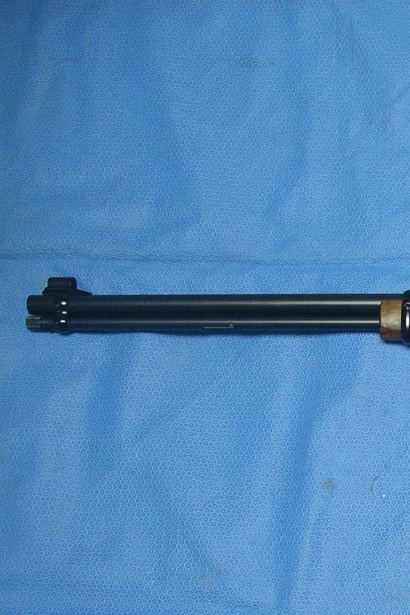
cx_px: 613
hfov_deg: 15.9
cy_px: 458
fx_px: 1350
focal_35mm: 79
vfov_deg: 25.4
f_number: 2.8
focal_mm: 7.8
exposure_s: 1/40
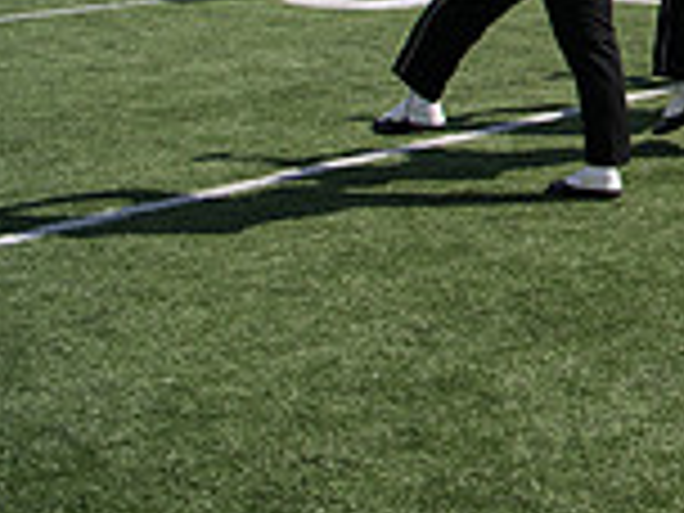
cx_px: 1246
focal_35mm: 88
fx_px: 1739
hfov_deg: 17.7
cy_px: -254
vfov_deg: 15.5
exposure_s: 1/1600
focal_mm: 24
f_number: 5.6
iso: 200
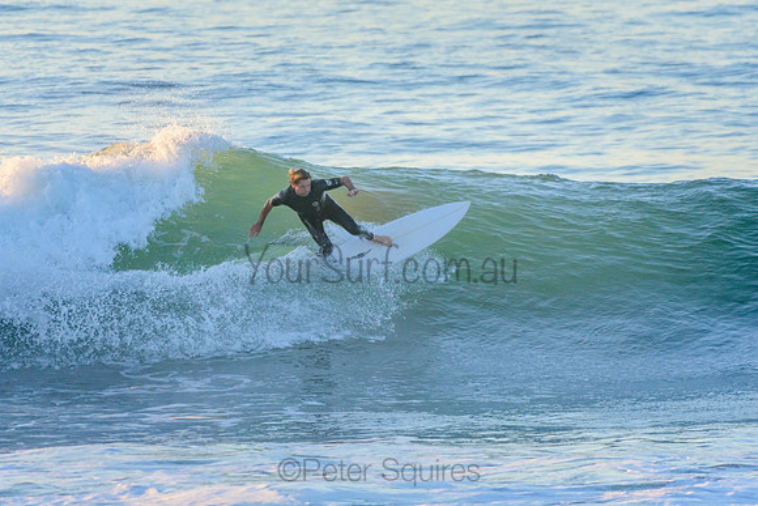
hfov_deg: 2.7
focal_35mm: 750
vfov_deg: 1.8
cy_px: 253
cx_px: 379
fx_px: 15797
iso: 800
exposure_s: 1/1250
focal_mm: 500
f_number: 5.6
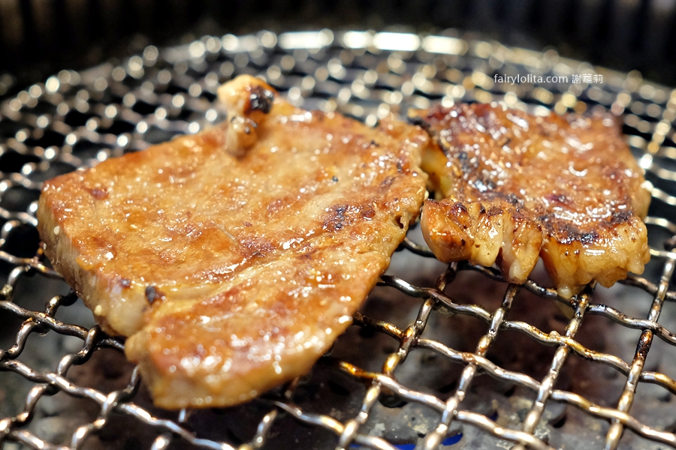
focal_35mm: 35
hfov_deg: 54.4
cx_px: 338
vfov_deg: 37.9
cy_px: 225
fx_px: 657
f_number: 2.8
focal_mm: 23
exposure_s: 1/40
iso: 2000
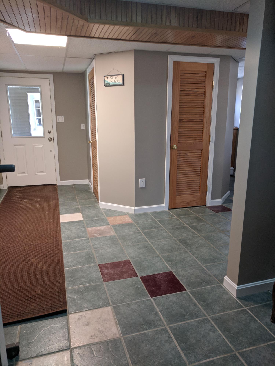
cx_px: 138
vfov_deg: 67.3
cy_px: 183
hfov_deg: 53.1
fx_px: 275
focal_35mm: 26
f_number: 2
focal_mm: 4.67
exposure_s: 1/60
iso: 376
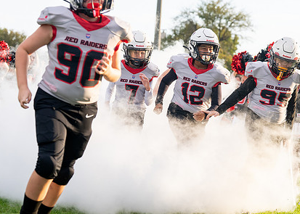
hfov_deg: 19.0
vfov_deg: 13.6
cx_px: 201
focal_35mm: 105
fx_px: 895
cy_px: 78
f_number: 4
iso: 400
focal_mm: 70
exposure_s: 1/1000
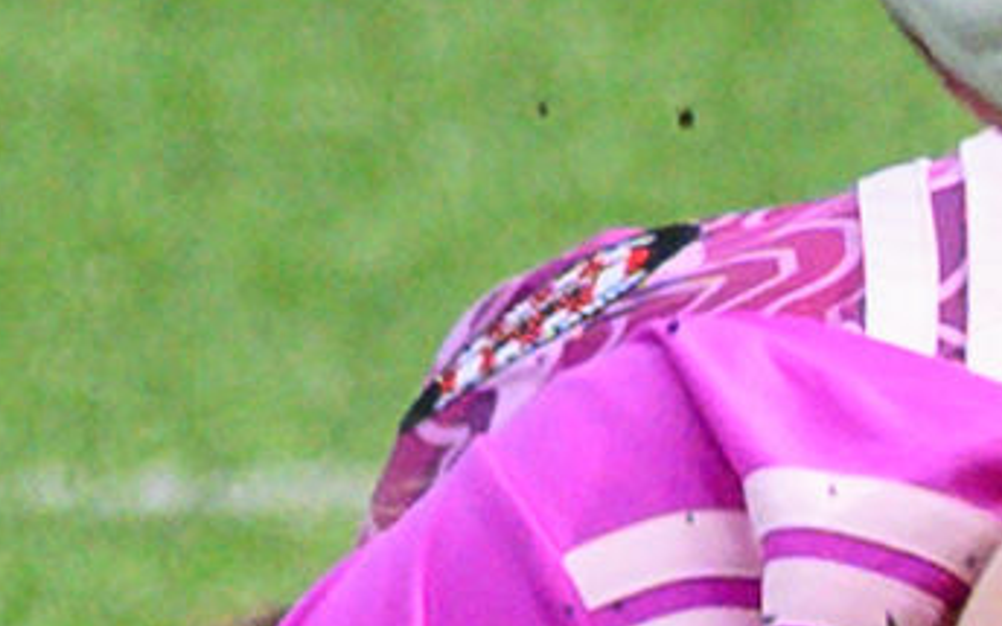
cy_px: -2491
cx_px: 2215
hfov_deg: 0.4
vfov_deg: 0.2
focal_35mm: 5420
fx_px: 148008
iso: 560
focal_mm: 190
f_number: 5
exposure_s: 1/1600
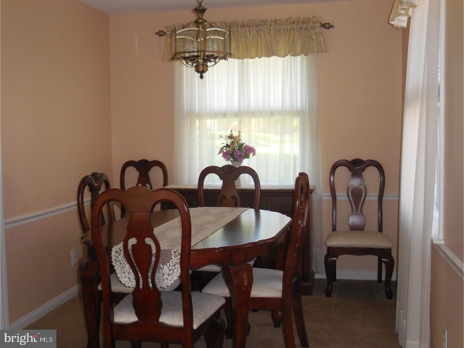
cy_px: 174
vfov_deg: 32.2
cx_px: 232
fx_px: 603
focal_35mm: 45
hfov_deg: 42.1
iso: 400
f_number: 4.2
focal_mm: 8.1
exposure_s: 1/60
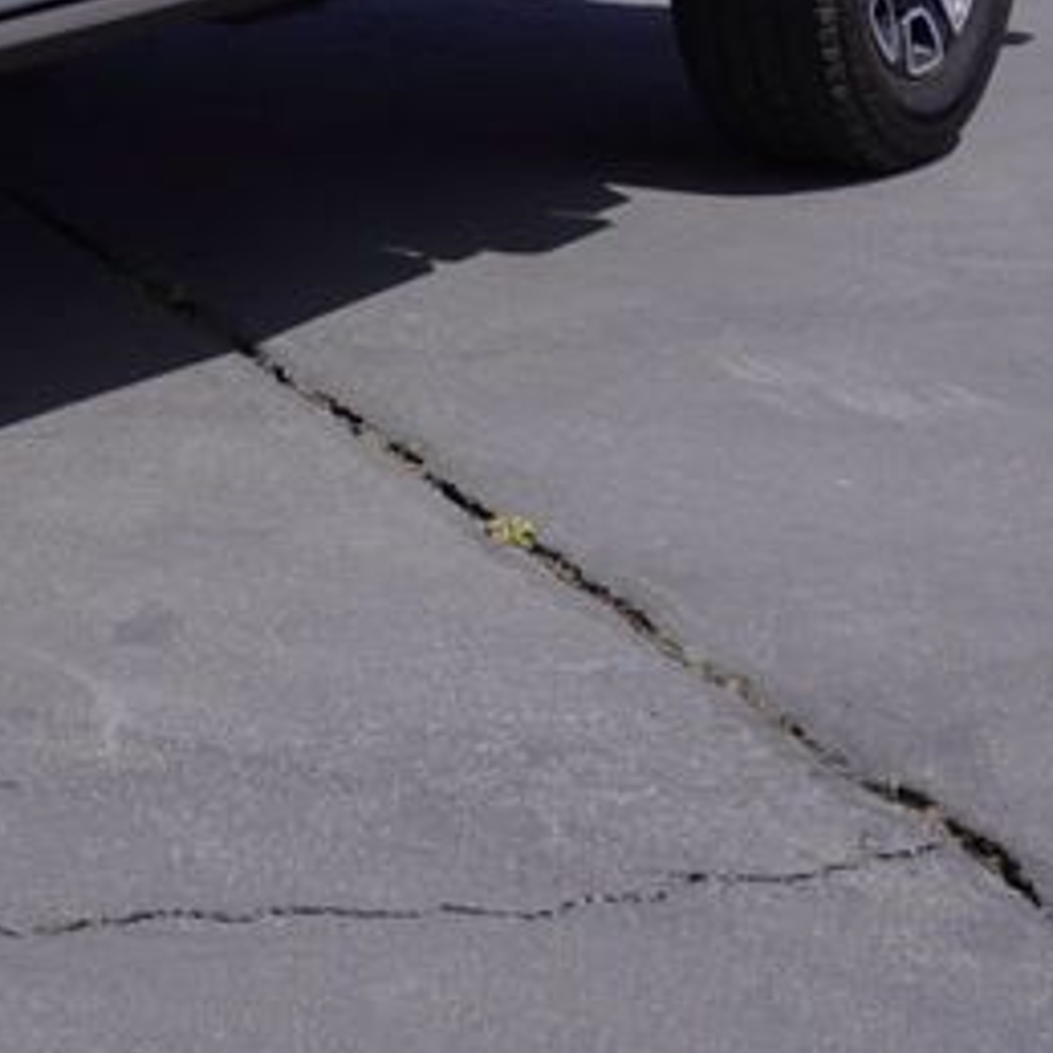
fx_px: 4508
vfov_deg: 13.0
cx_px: -813
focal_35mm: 131
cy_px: -211
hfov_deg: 12.3
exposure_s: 1/160
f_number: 11
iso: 100
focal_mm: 26
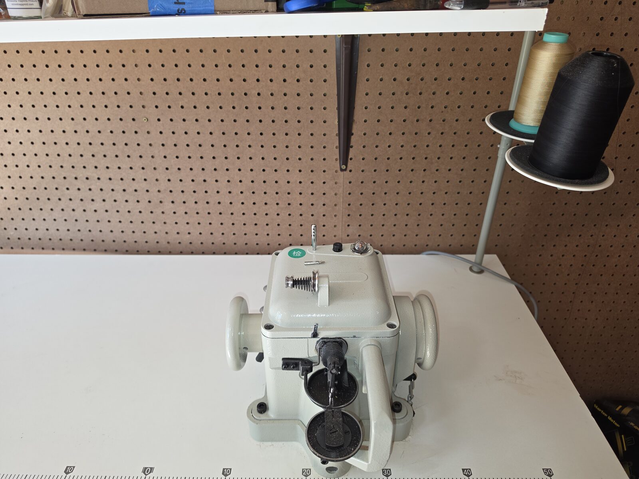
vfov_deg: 58.9
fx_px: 425
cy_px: 240
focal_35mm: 23
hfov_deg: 73.9
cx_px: 320
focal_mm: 6.5
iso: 25
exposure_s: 1/60
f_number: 1.4
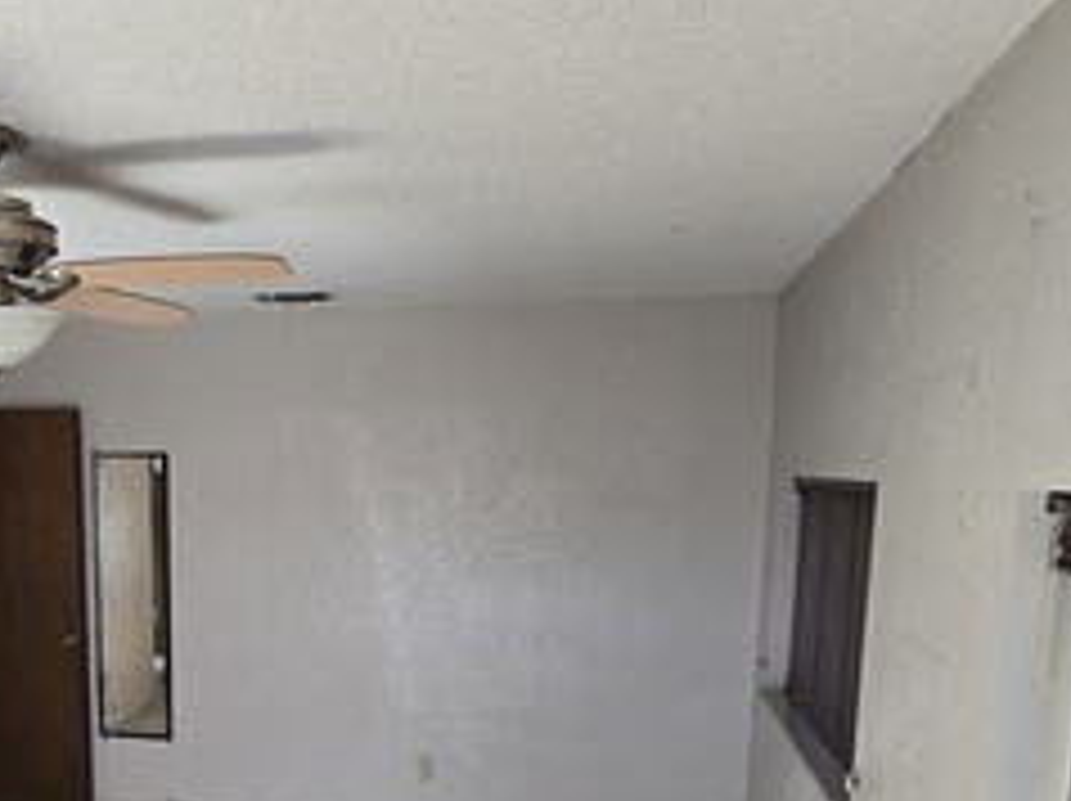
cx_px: 310
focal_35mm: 35
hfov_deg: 51.1
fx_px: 1082
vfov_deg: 38.7
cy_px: 670
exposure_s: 1/60
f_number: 2.2
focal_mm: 2.2
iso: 64
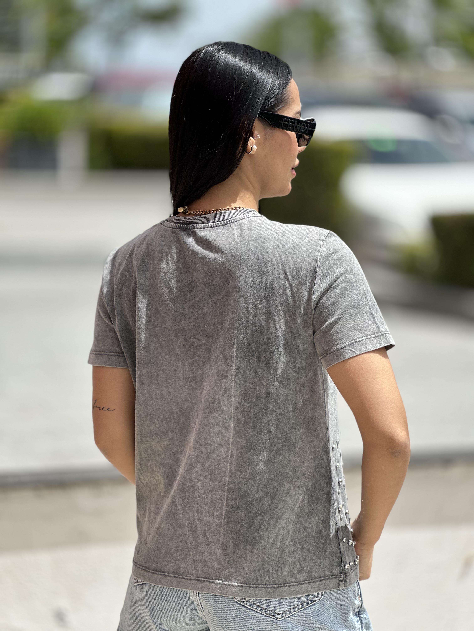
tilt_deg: -5.6
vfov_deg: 25.3
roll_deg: -1.5
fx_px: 1406
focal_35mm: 77
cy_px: 316
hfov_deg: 19.1
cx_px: 237
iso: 32
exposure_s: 1/552
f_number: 2.8
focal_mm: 9
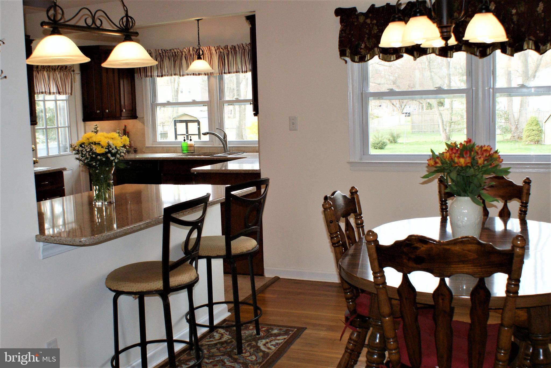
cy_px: 184
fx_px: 582
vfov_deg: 35.0
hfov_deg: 50.7
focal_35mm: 38
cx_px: 276
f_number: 5.6
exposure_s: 1/80
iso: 400
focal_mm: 18
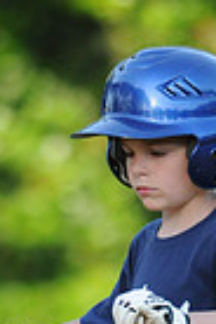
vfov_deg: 1.1
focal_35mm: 1891
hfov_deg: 0.7
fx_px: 17018
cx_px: 107
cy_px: 563
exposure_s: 1/800
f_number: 4
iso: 800
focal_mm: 300
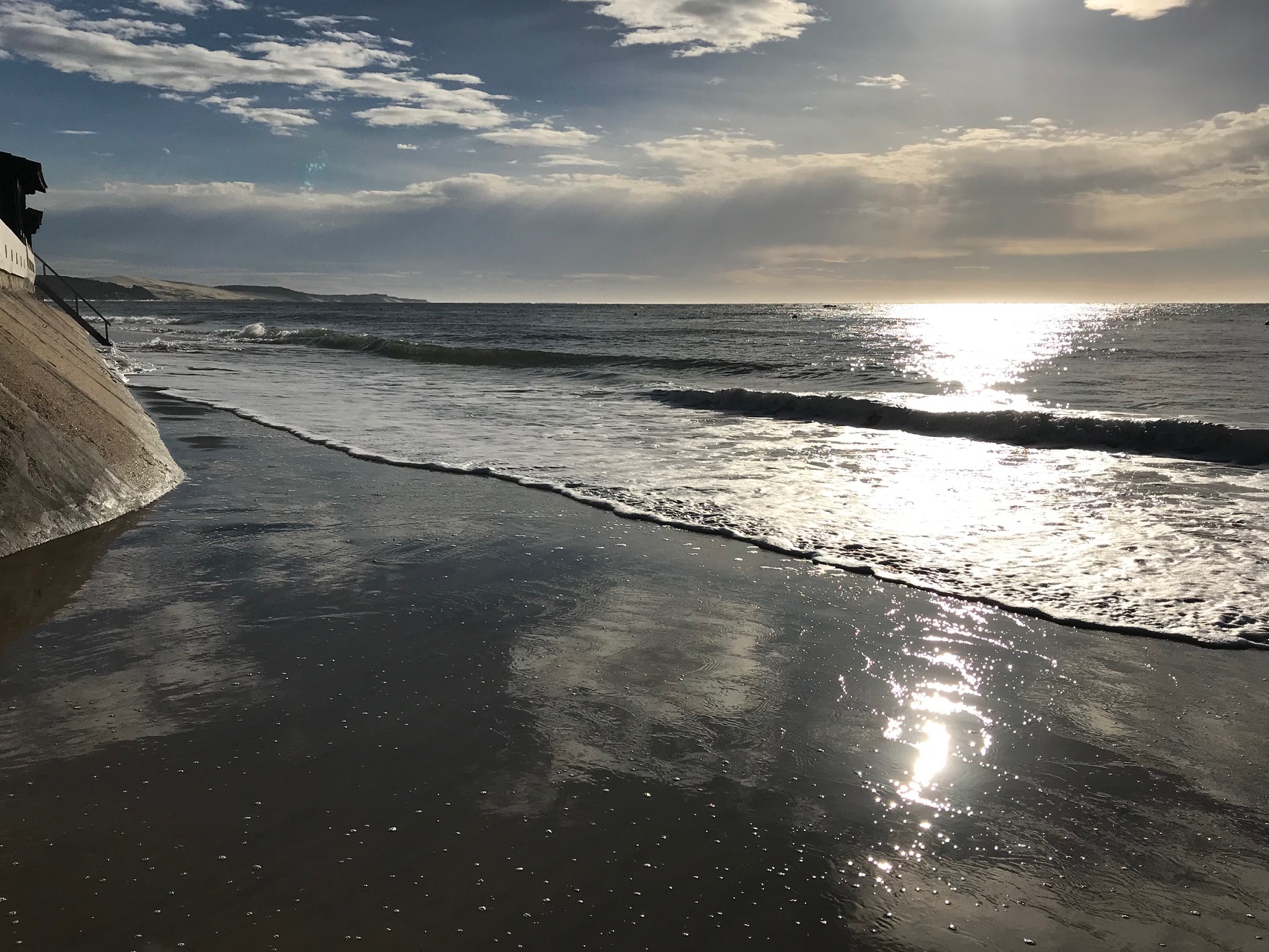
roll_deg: -0.8
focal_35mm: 33
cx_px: 622
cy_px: 468
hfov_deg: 55.4
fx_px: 1210
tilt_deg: -5.8
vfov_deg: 42.9
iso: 25
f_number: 1.8
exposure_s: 1/19231
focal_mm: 3.99
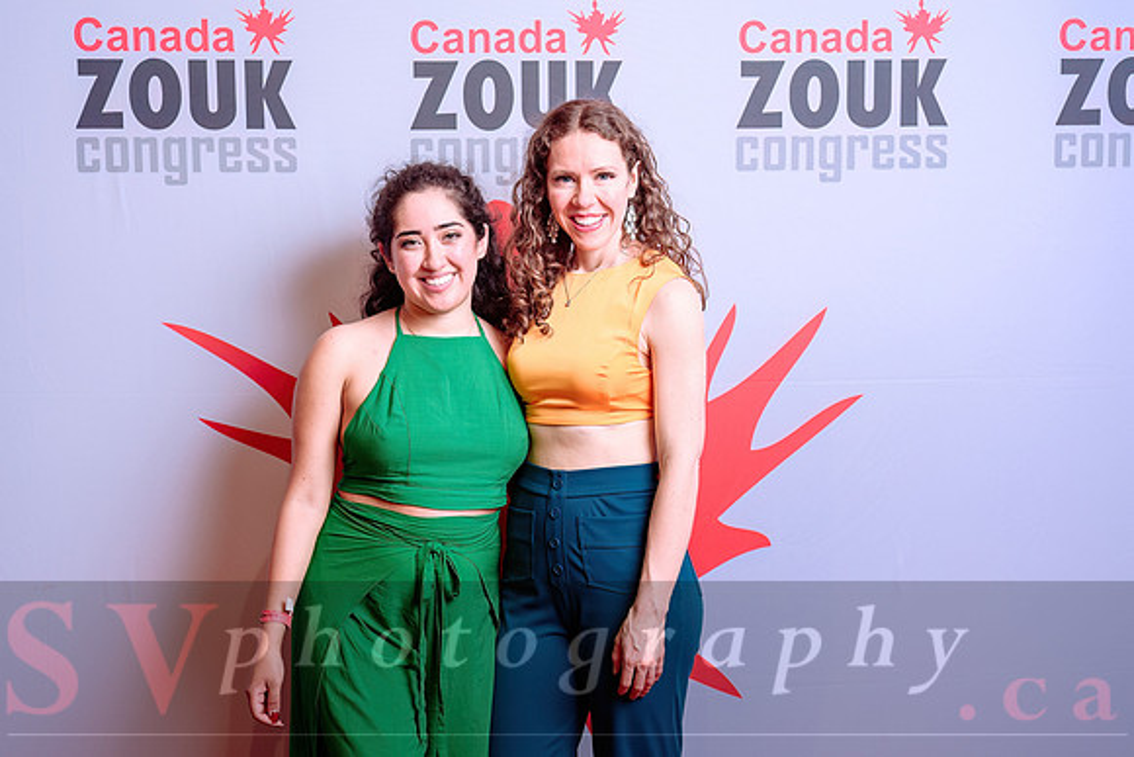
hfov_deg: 39.7
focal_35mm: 50
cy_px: 378
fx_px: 1570
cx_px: 567
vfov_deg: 27.1
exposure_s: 1/60
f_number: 4
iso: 100
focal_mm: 48
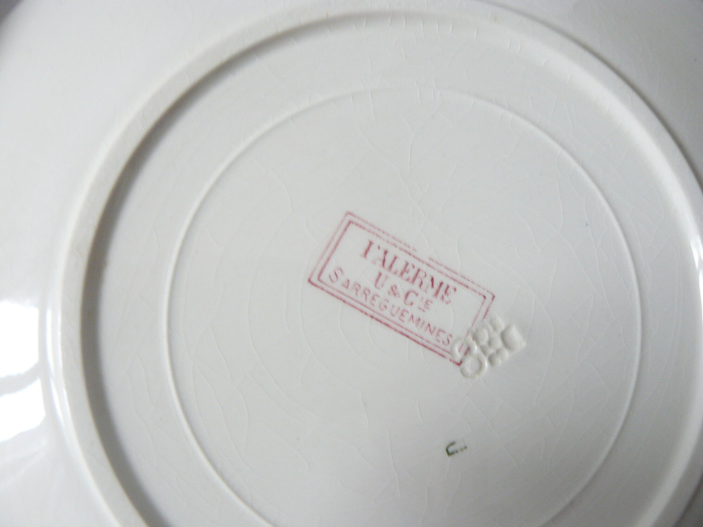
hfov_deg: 51.4
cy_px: 264
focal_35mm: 36
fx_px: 731
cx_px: 352
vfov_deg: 39.7
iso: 200
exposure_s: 1/10
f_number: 2.8
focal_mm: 6
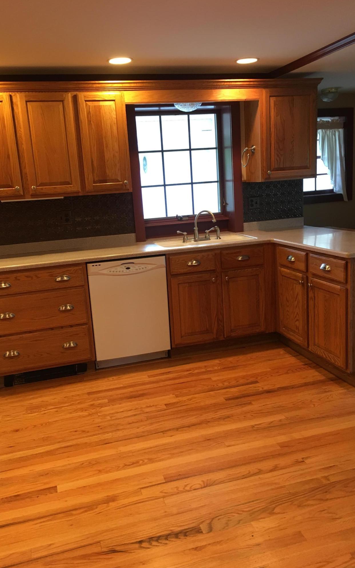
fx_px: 480
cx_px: 178
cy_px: 284
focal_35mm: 31
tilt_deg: -12.8
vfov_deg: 61.2
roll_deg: +4.1
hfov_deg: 40.6
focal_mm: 4.15
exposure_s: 1/30
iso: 80
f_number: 2.2
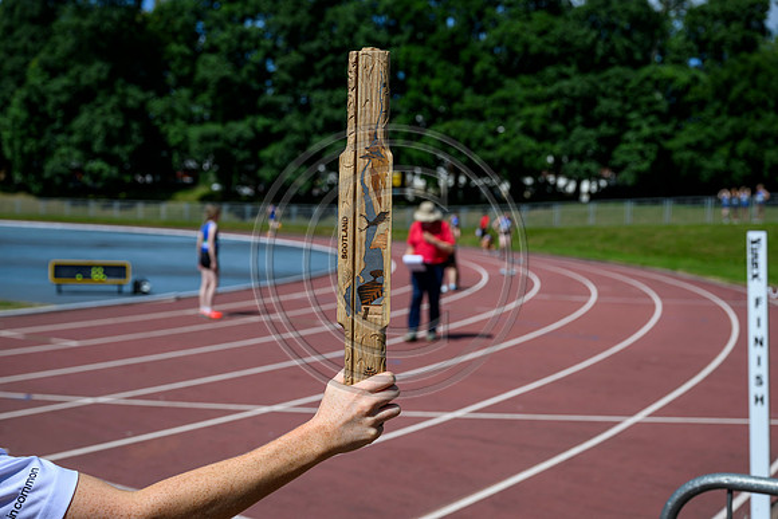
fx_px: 1038
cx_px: 389
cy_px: 260
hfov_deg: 41.1
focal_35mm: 48
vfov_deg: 28.1
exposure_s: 1/2000
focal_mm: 48
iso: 200
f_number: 5.6
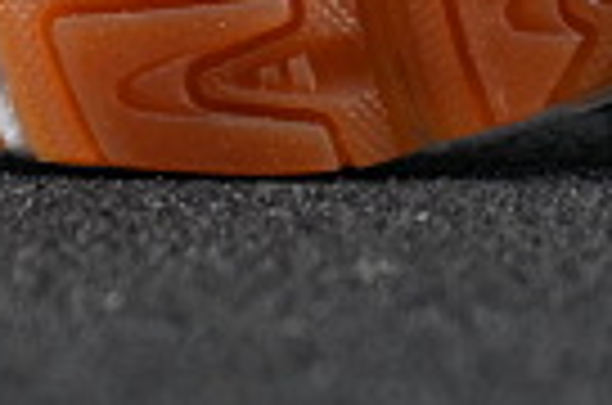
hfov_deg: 5.9
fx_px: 5850
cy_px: -659
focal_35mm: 345
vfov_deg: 3.9
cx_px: 873
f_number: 5.6
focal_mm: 39
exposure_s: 1/125
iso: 640
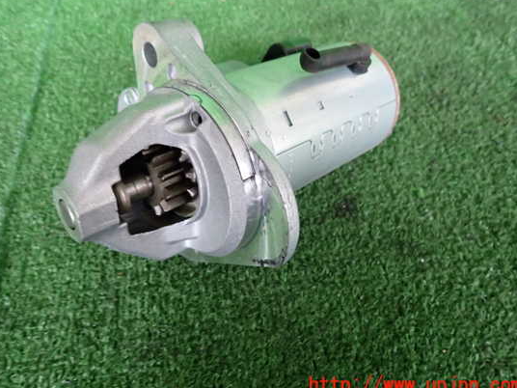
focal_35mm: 28
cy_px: 180
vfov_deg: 49.7
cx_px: 237
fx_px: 418
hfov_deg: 63.3
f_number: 2
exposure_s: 1/30
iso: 500
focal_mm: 4.5
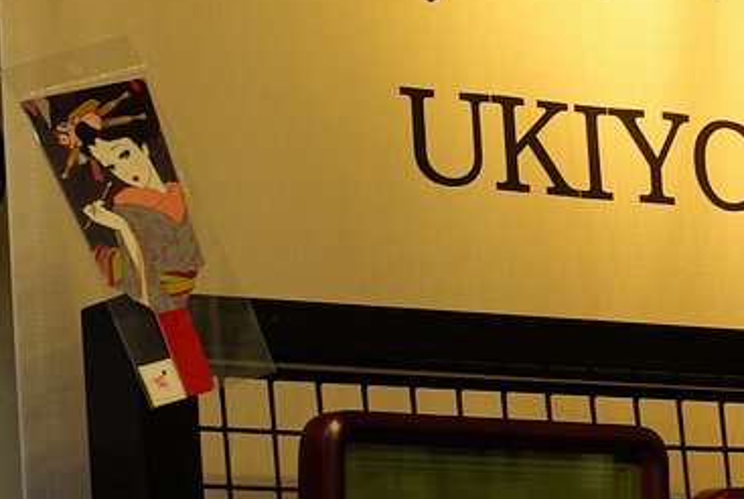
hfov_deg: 9.8
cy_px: 291
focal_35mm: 209
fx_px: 4326
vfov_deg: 6.6
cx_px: 679
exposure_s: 1/15
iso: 100
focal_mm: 50
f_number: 8
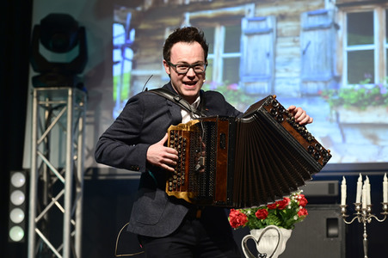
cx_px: 194
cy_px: 129
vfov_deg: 11.2
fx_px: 1314
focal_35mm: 122
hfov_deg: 16.8
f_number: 3.2
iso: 1100
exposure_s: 1/200
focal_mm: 122
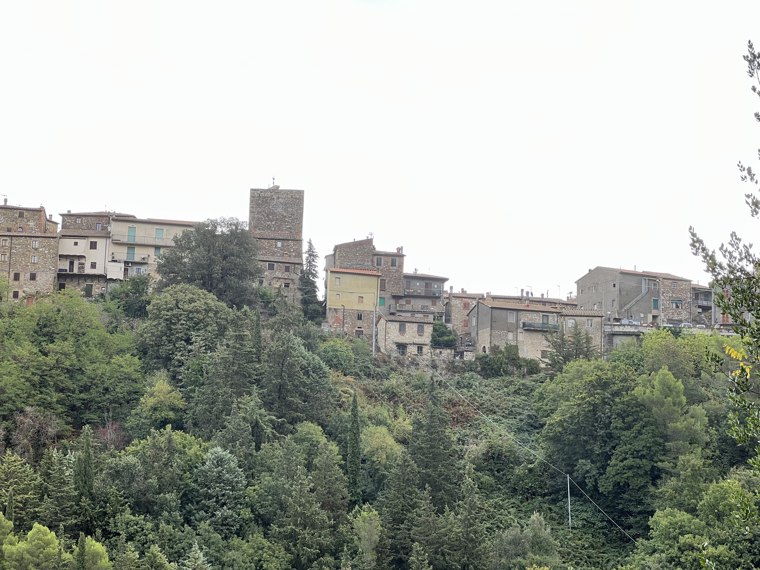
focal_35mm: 77
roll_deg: -1.6
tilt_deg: +9.5
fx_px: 1691
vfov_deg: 19.1
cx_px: 380
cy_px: 285
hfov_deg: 25.3
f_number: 2.8
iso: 32
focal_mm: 9
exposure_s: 1/122
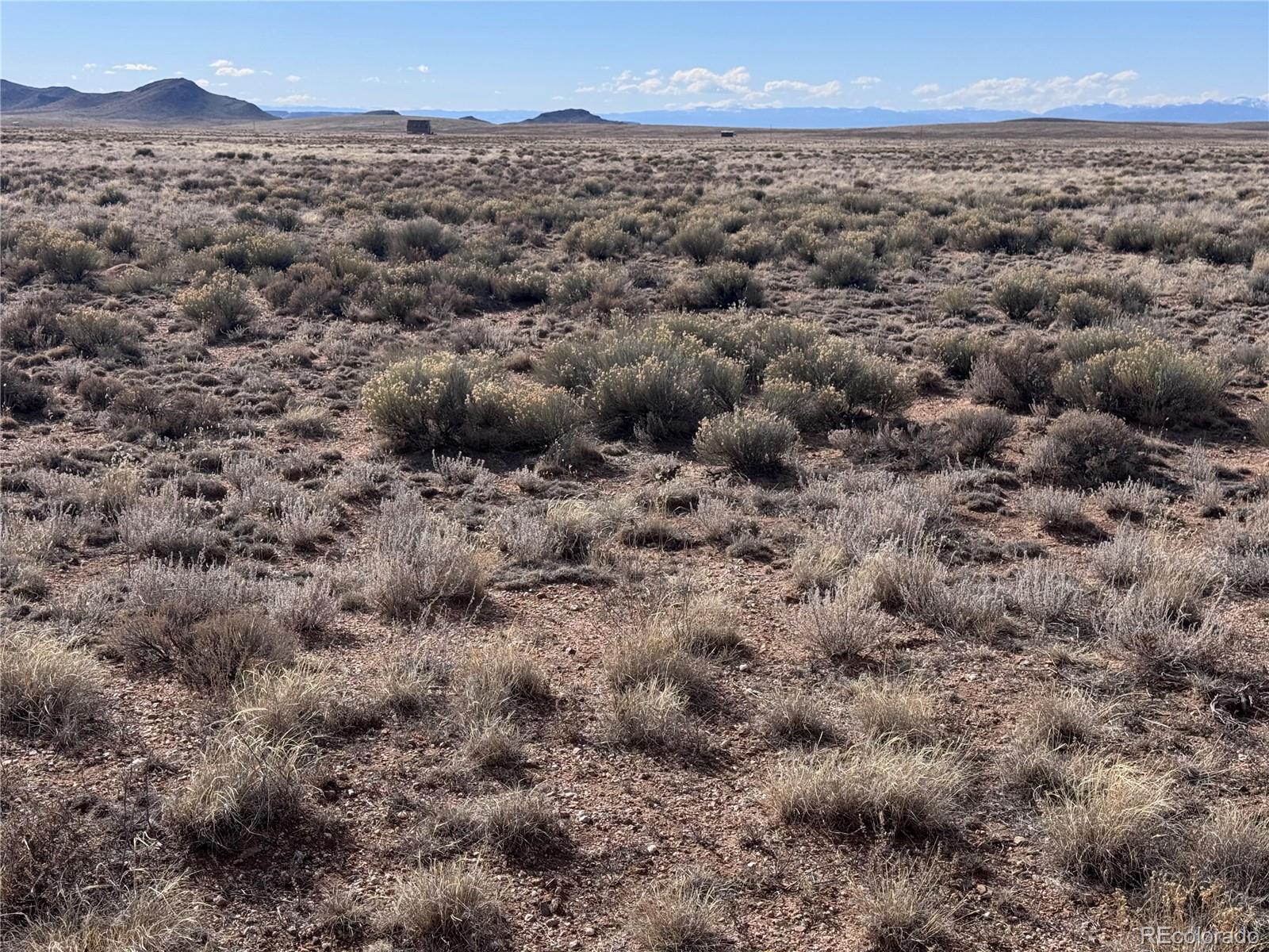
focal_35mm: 48
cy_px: 476
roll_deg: -1.4
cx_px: 634
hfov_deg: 39.7
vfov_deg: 30.3
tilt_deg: -12.6
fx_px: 1760
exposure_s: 1/5848
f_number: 1.78
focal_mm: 6.76
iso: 64
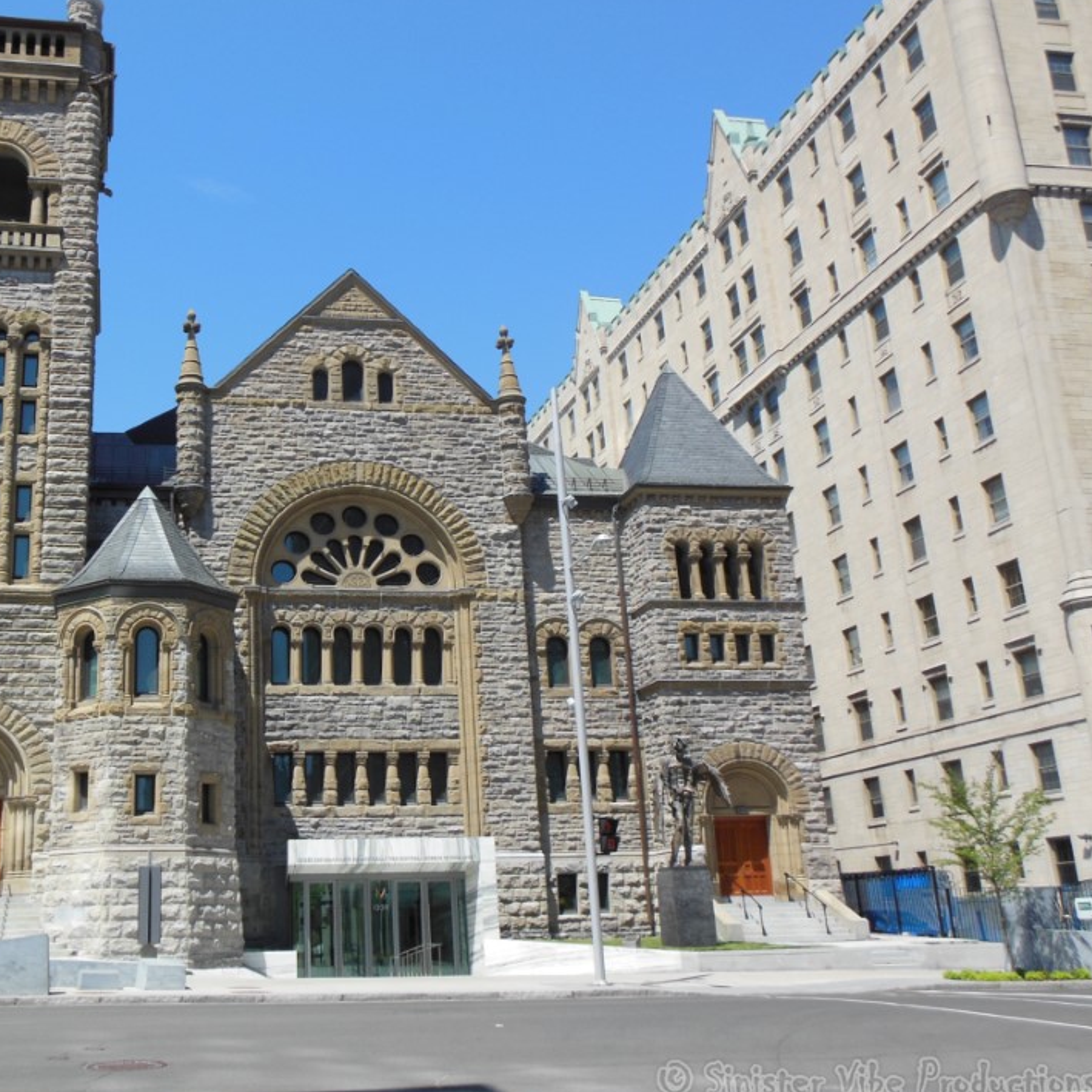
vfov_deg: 44.9
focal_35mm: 37
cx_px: 320
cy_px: 522
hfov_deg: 43.9
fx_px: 1321
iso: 125
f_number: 3.3
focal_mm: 5.2
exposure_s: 1/1250
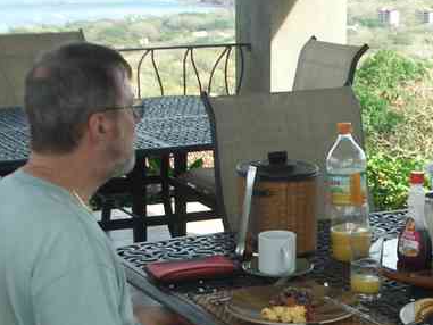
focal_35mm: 94
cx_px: 415
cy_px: 286
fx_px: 1176
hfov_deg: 20.3
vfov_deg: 15.6
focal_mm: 5.8
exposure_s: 1/320
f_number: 2.6
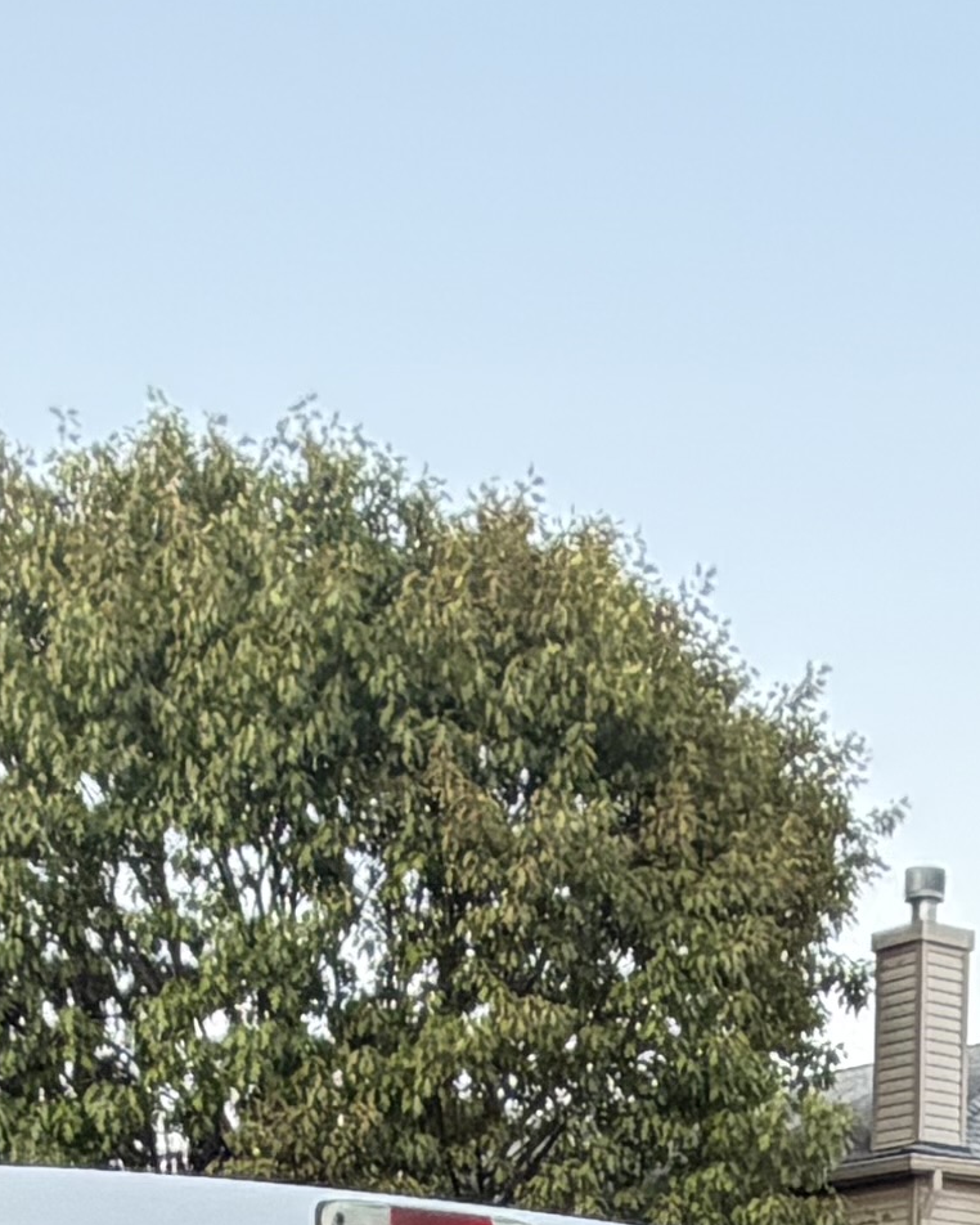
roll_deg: -1.4
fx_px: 2972
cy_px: 2585
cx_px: 698
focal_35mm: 82
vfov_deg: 16.4
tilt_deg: -16.7
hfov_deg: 18.6
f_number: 2.2
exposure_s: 1/121
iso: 80
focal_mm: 2.22
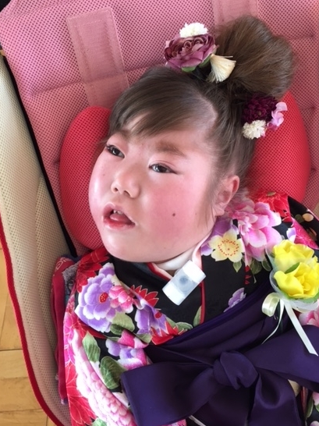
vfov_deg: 53.9
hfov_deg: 41.7
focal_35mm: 34
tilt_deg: -57.1
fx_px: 418
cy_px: 195
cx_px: 179
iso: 32
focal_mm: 4.15
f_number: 2.2
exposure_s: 1/40
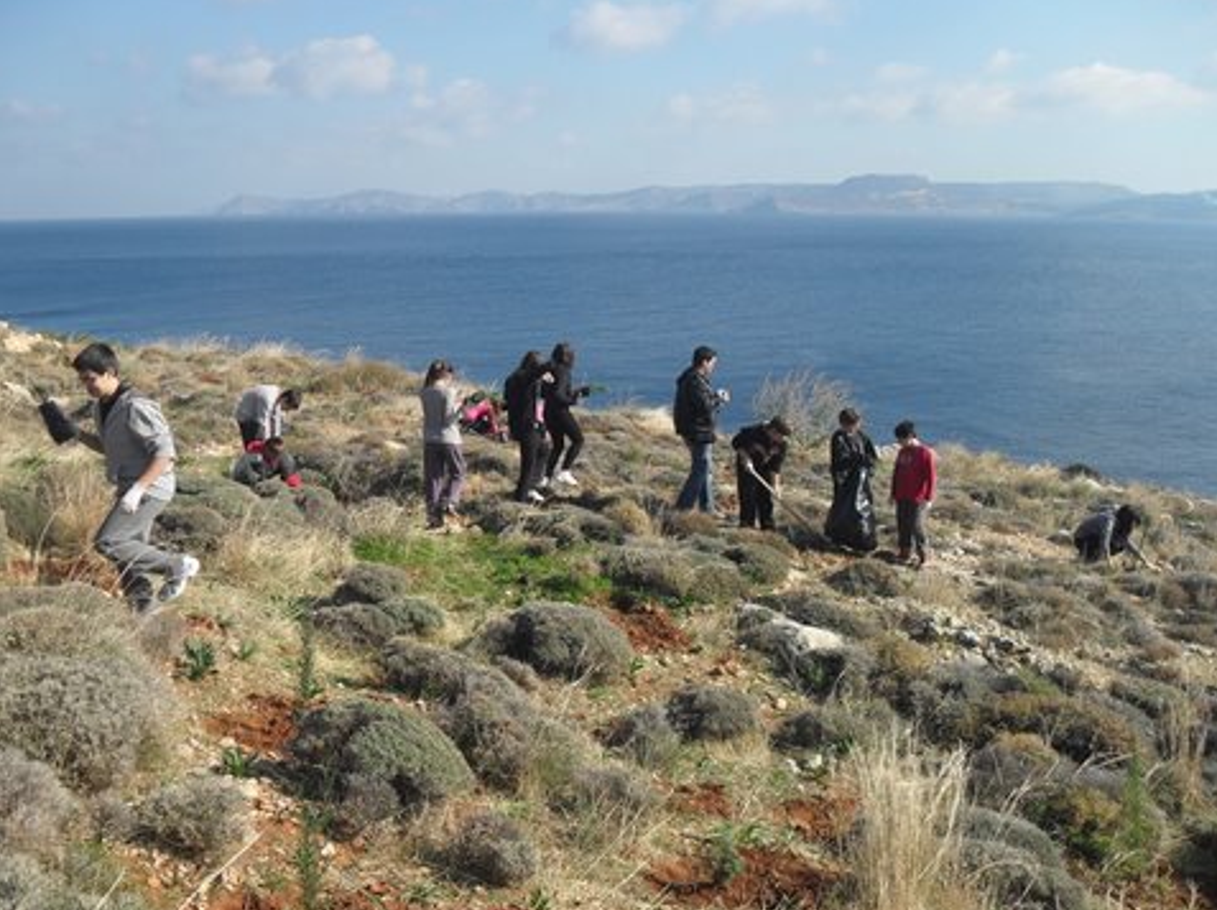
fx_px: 1265
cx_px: 623
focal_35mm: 36
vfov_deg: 39.6
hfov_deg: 51.4
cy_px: 454
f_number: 8.9
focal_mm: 6.2
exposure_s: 1/180
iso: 100
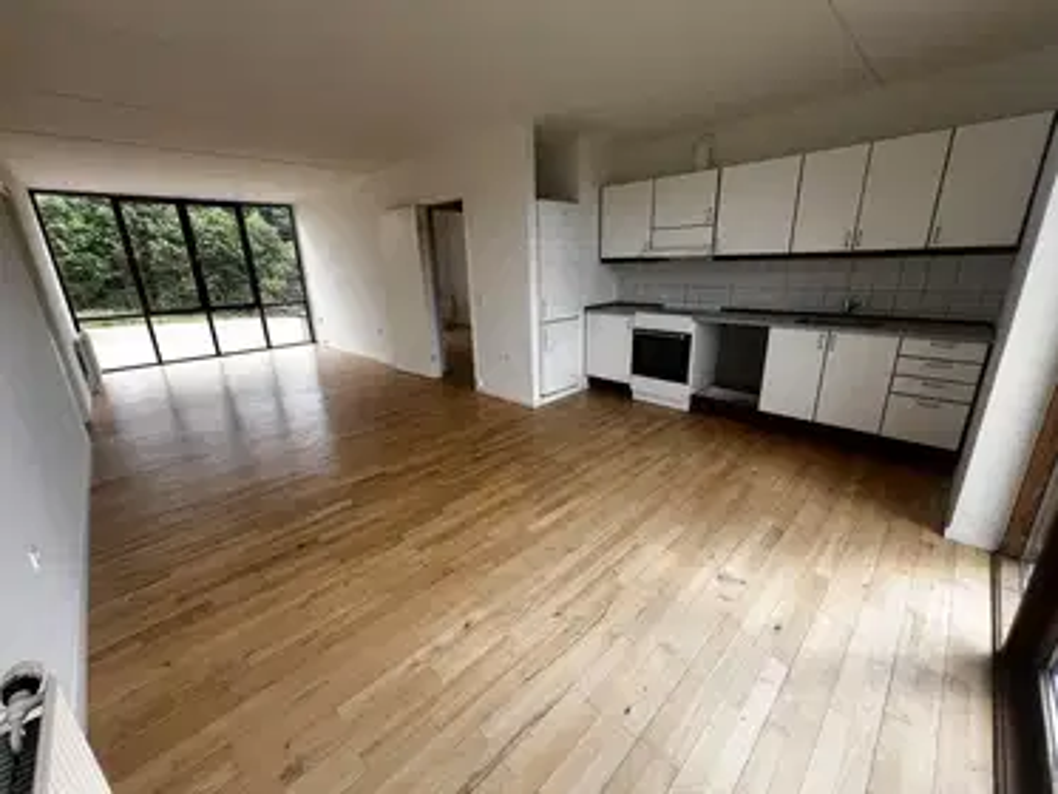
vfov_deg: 89.9
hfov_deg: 106.2
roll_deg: +1.7
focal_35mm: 13
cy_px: 397
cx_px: 529
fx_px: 397
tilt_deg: -17.3
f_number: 1.8
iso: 32
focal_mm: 1.57
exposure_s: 1/151
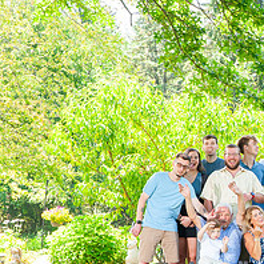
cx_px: 360
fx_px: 1398
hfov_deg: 10.5
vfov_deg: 10.8
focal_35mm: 162
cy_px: 213
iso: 800
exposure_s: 1/100
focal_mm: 65
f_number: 13
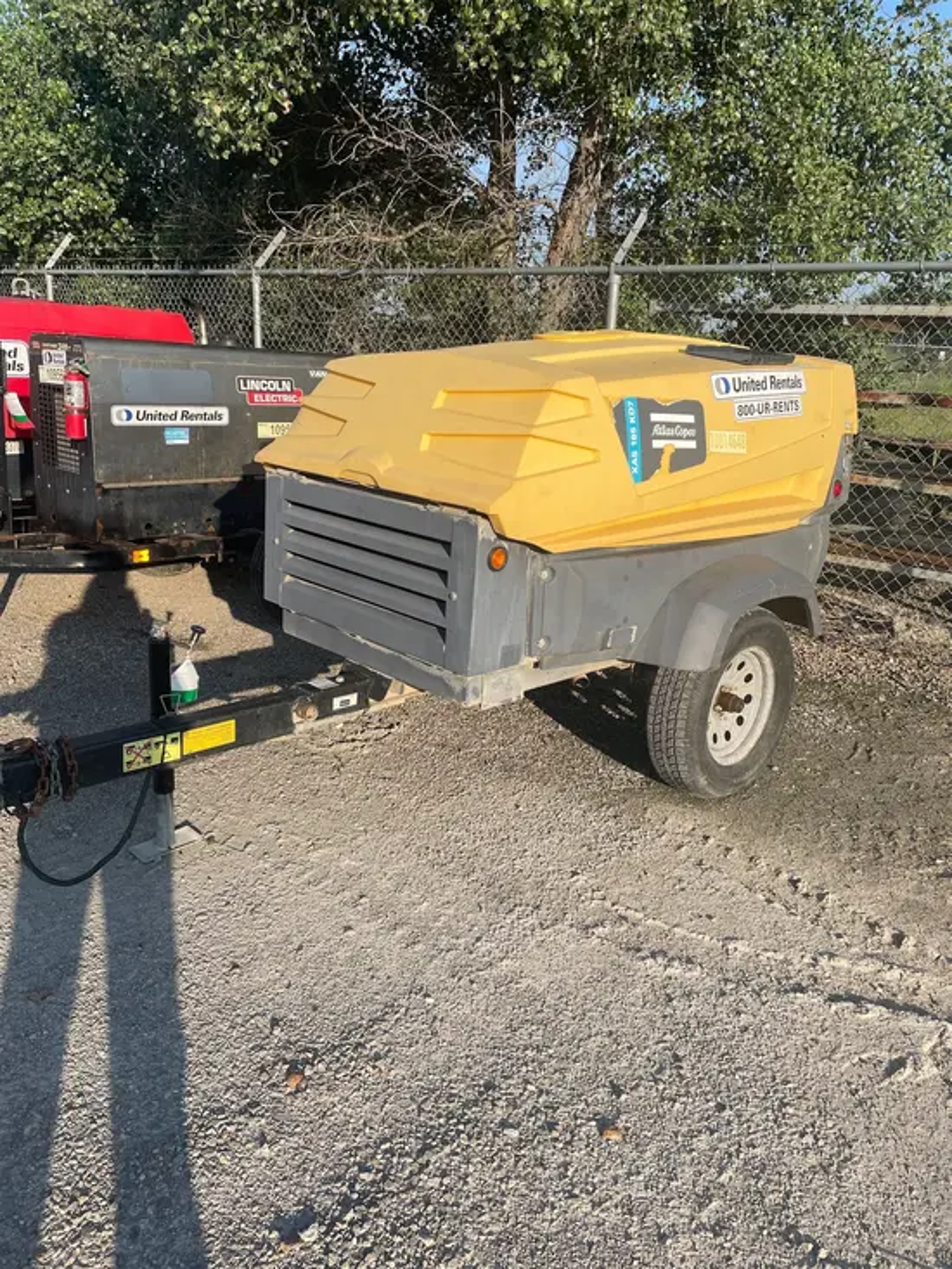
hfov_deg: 53.1
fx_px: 953
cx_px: 476
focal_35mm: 26
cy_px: 634
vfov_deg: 67.3
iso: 32
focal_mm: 4.2
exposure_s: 1/2618
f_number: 1.6
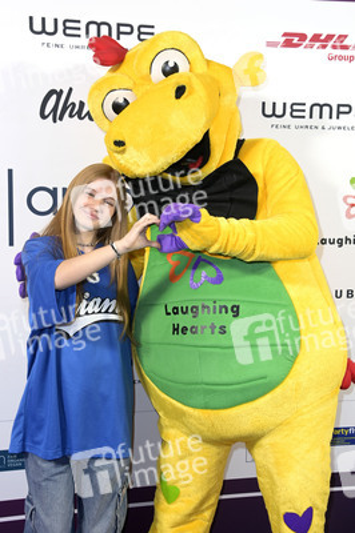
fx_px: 711
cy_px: 266
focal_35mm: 48
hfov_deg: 28.0
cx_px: 178
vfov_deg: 41.1
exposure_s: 1/50
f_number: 5.6
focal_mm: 48
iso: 800
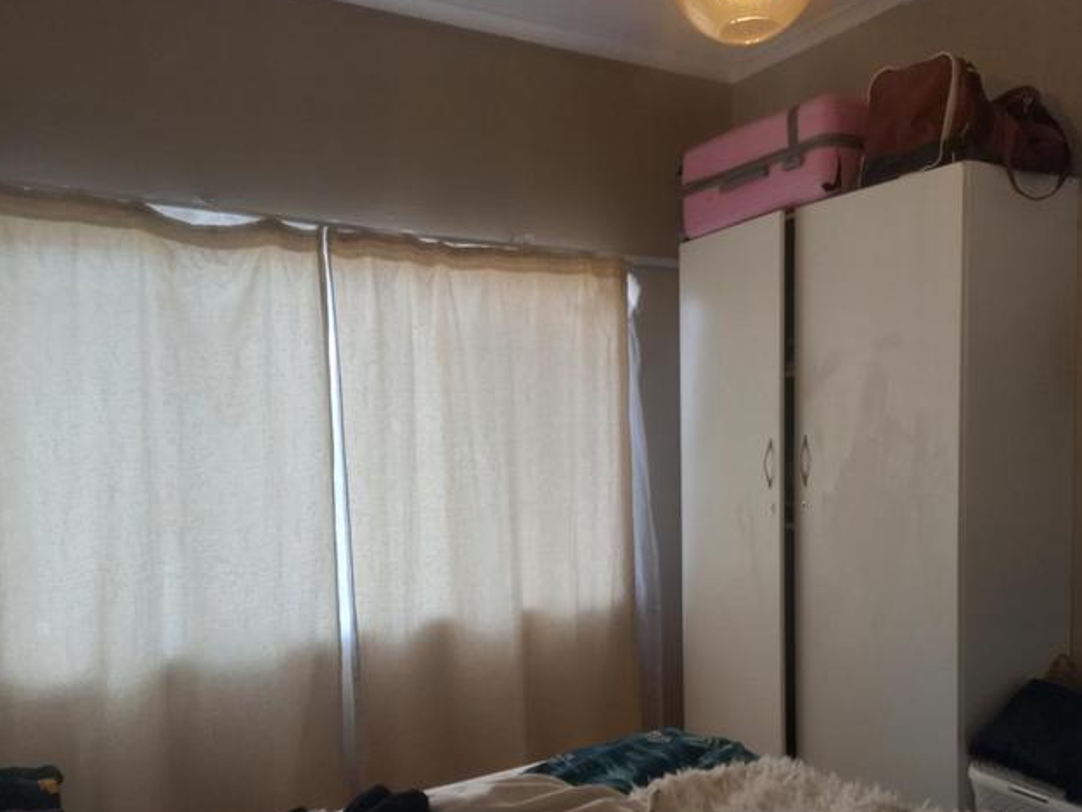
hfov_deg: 56.7
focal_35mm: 32
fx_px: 1000
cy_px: 497
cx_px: 592
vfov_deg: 43.9
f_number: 1.8
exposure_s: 1/50
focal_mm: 4.6
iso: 160
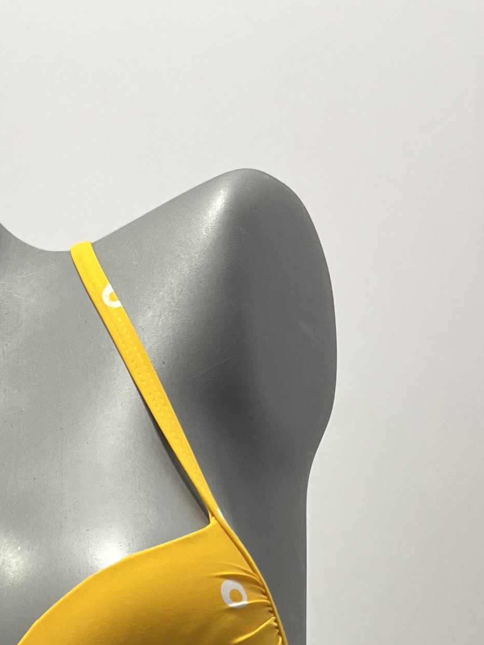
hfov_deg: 17.1
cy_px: 1018
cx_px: -24
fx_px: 1566
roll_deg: -0.2
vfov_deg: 19.6
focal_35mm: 84
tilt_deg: -5.9
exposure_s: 1/58
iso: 125
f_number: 1.6
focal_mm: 5.1
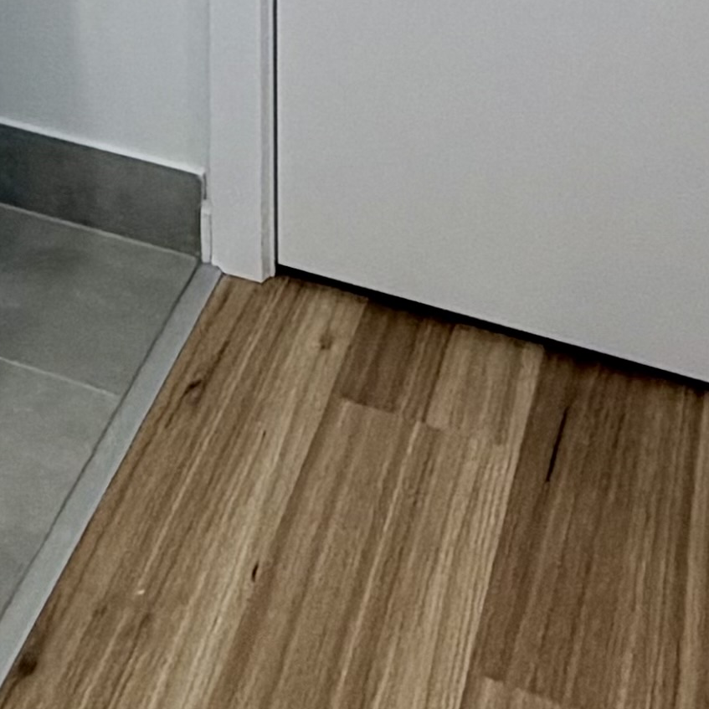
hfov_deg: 19.9
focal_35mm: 82
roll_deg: +0.5
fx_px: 1900
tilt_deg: -0.7
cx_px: -128
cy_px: -858
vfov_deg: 15.2
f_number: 2.2
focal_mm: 2.22
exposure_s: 1/100
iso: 125
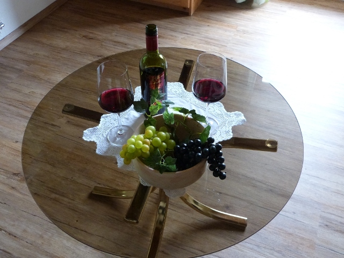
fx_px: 328
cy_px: 129
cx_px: 172
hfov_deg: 55.4
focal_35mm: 33
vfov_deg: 42.9
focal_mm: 5.9
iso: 400
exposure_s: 1/60
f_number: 3
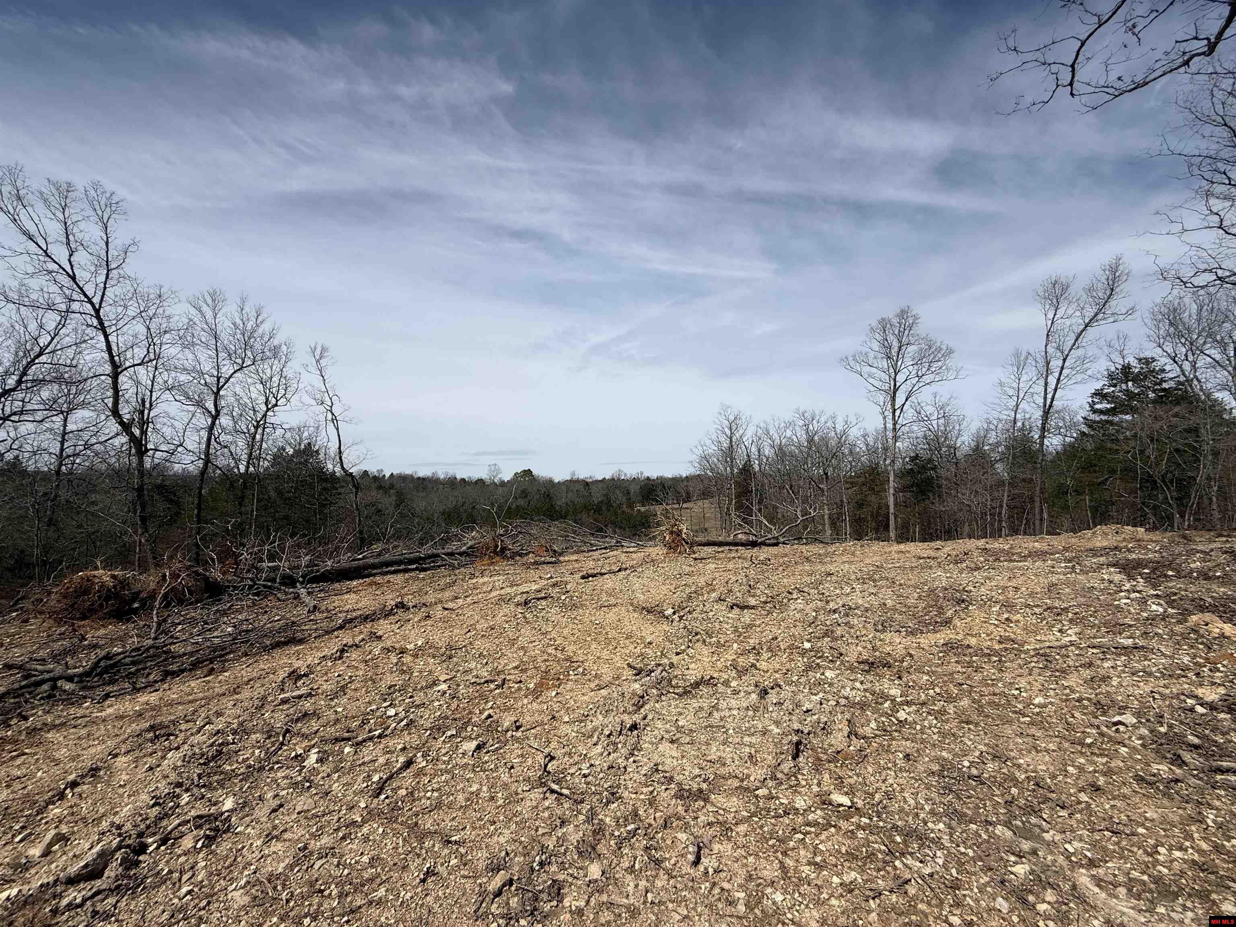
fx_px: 500
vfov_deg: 85.7
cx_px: 618
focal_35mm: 14
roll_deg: -1.1
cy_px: 464
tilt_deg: +4.5
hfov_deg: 102.1
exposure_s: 1/4425
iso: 50
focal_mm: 2.22
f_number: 2.2
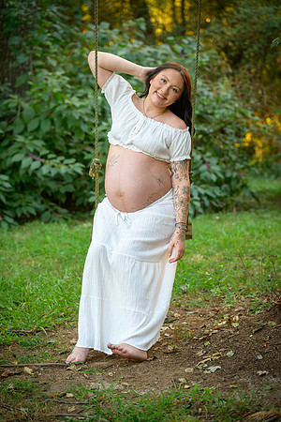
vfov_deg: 19.5
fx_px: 1229
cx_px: 140
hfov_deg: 13.0
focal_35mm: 105
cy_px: 211
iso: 1250
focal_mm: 105
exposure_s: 1/125
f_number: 4
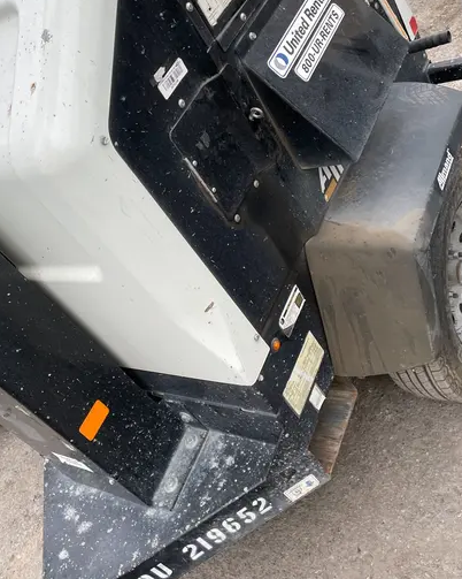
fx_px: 633
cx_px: 203
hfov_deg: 40.0
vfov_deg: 48.8
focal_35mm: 37
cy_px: 232
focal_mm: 4.2
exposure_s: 1/139
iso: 32
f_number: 1.6
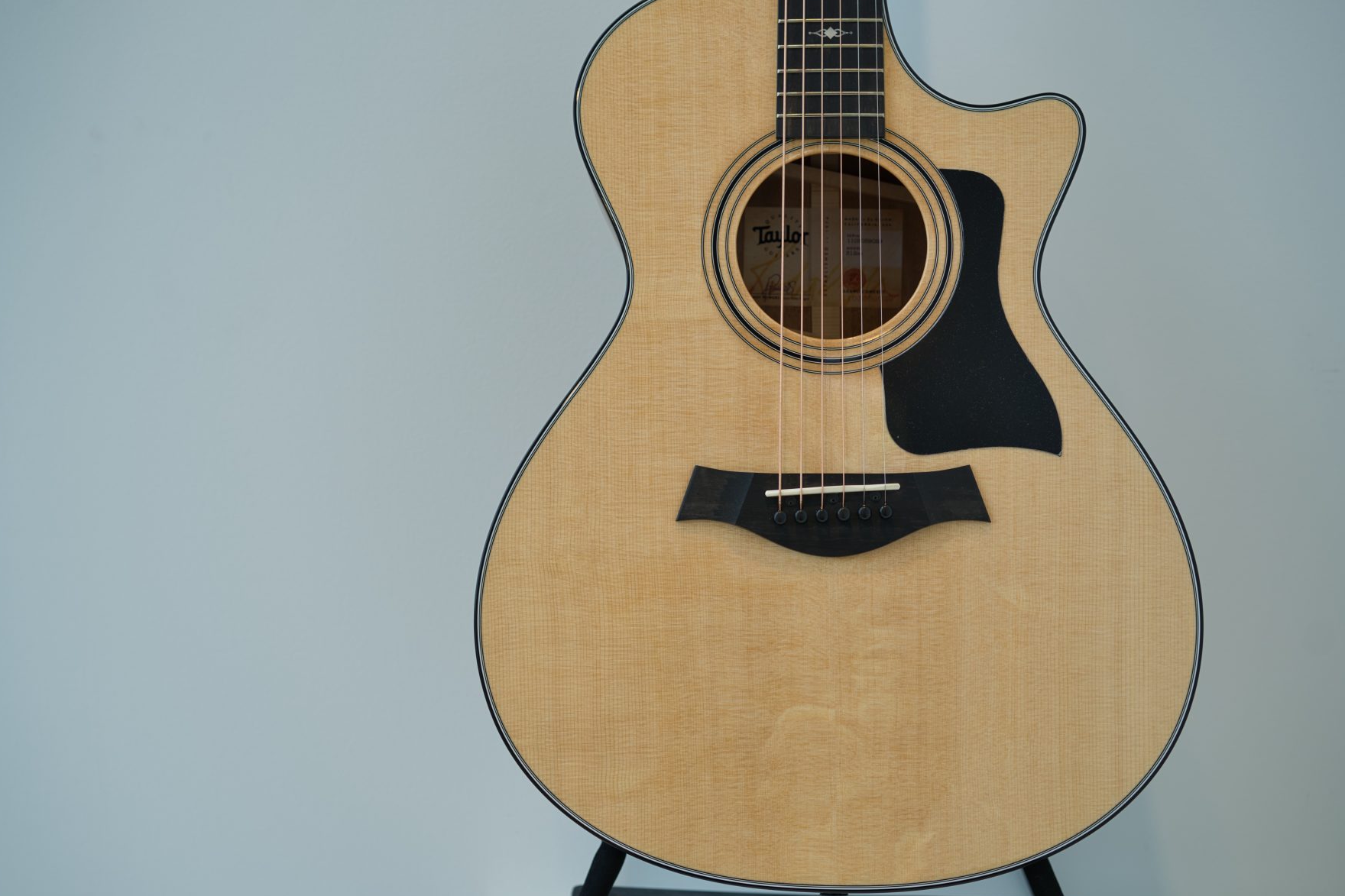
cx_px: 662
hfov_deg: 33.4
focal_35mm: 60
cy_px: 428
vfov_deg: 22.6
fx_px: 2241
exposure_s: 1/80
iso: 100
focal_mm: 55
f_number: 3.5
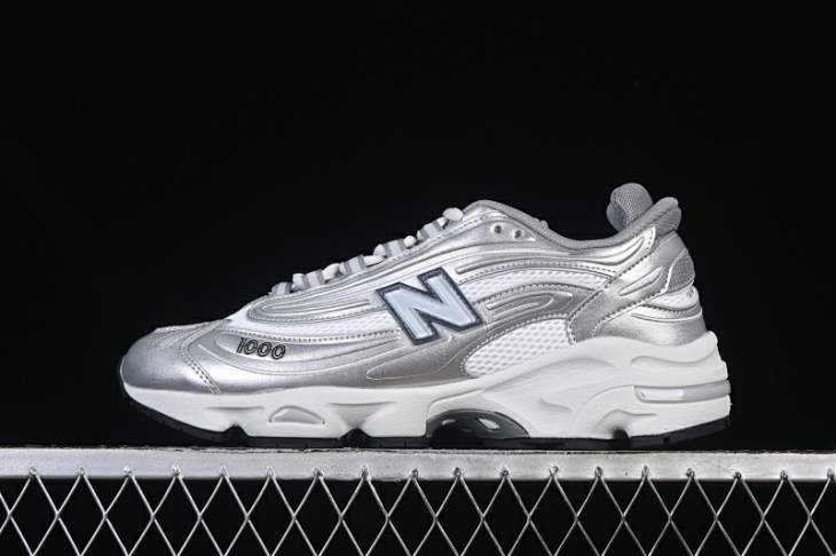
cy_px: 278
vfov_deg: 18.2
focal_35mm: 75
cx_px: 418
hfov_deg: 27.0
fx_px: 1741
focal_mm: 50
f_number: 8
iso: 160
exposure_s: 1/80
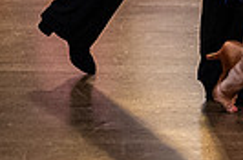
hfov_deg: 6.2
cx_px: 330
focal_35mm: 328
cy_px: -223
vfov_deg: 4.1
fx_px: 2209
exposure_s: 1/500
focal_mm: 52
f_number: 2.2
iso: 6400
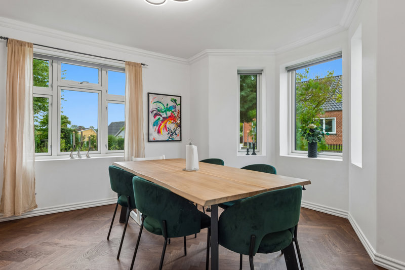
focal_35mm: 20
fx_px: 225
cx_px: 202
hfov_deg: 84.0
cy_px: 135
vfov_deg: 61.9
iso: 200
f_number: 10
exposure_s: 1/5
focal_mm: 20
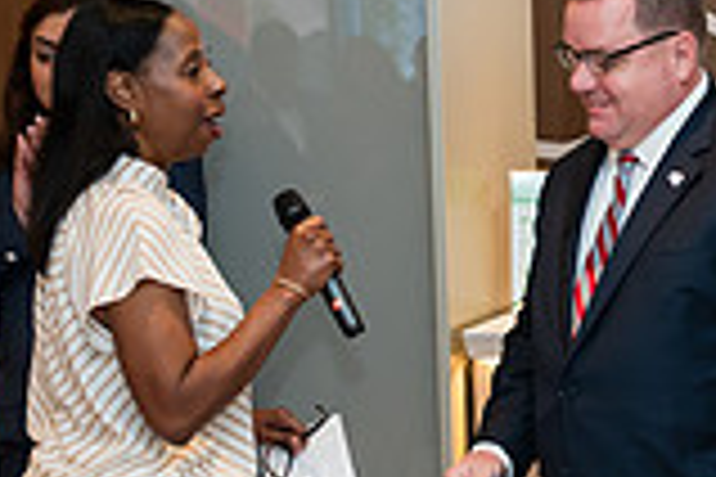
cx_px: 848
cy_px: 376
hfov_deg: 15.1
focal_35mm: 131
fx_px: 2605
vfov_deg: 10.4
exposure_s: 1/160
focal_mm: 34
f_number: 3.2
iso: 400
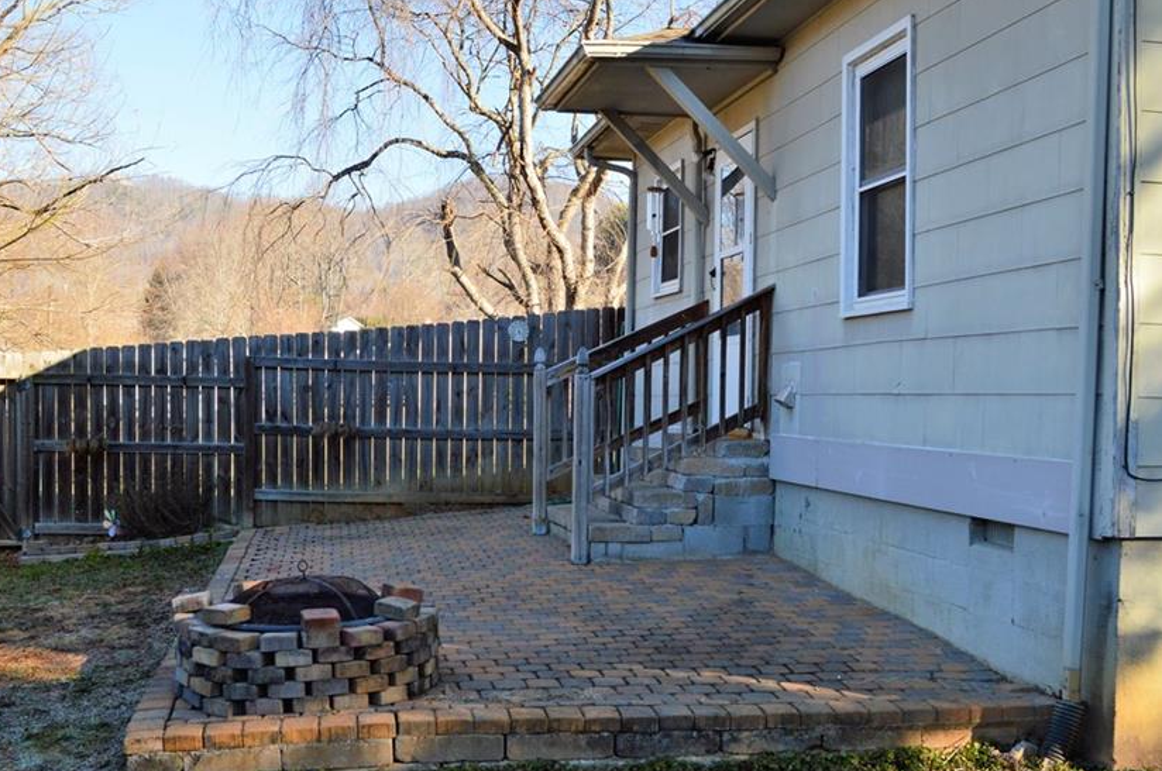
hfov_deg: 47.4
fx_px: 1322
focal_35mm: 41
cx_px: 526
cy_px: 406
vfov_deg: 32.5
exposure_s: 1/200
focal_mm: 22
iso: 400
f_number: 10
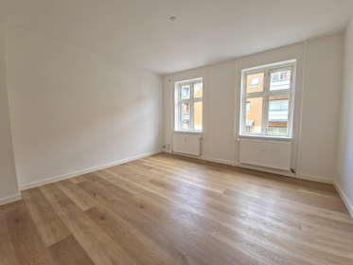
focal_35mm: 13
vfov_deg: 89.9
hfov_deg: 106.2
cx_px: 176
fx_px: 133
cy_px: 132
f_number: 2.2
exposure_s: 1/100
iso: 125
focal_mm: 2.2
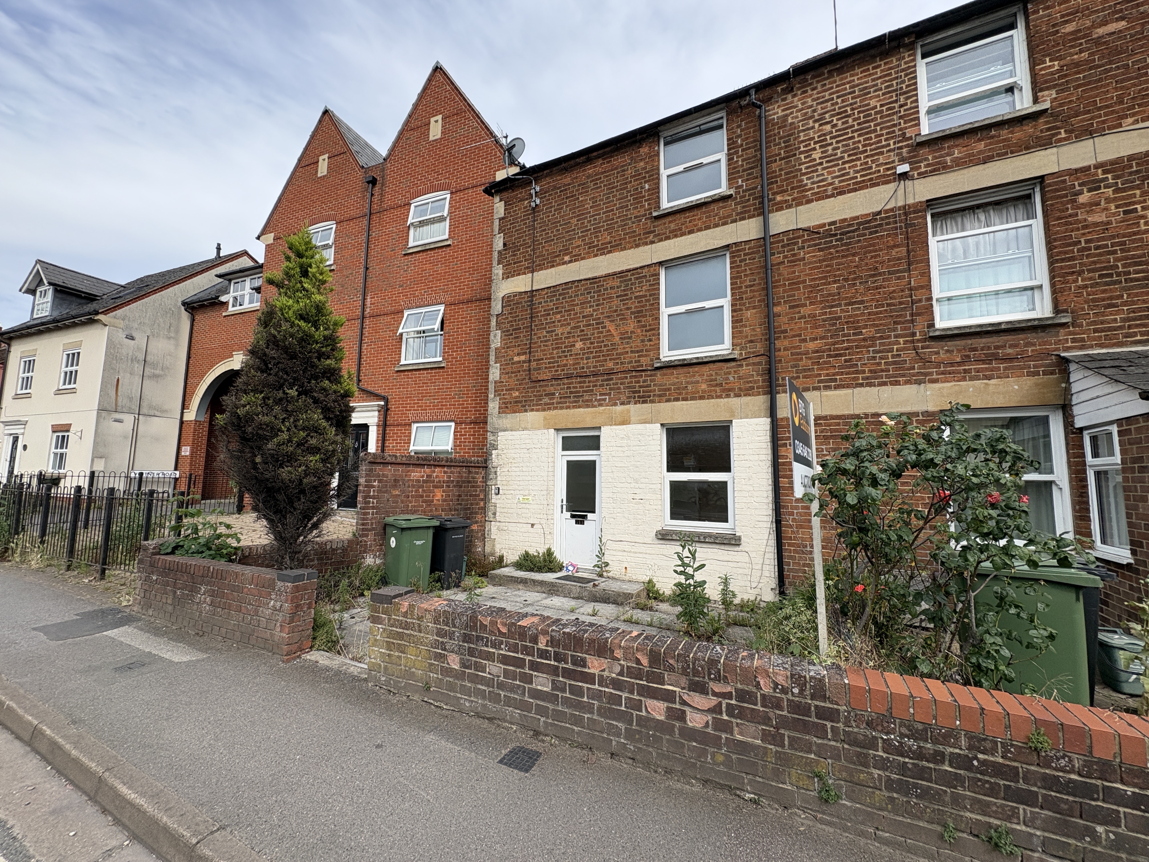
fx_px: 465
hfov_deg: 102.1
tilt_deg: +7.5
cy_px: 431
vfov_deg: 85.7
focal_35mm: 14
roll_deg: -0.3
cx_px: 574
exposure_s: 1/956
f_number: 2.2
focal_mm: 2.22
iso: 50
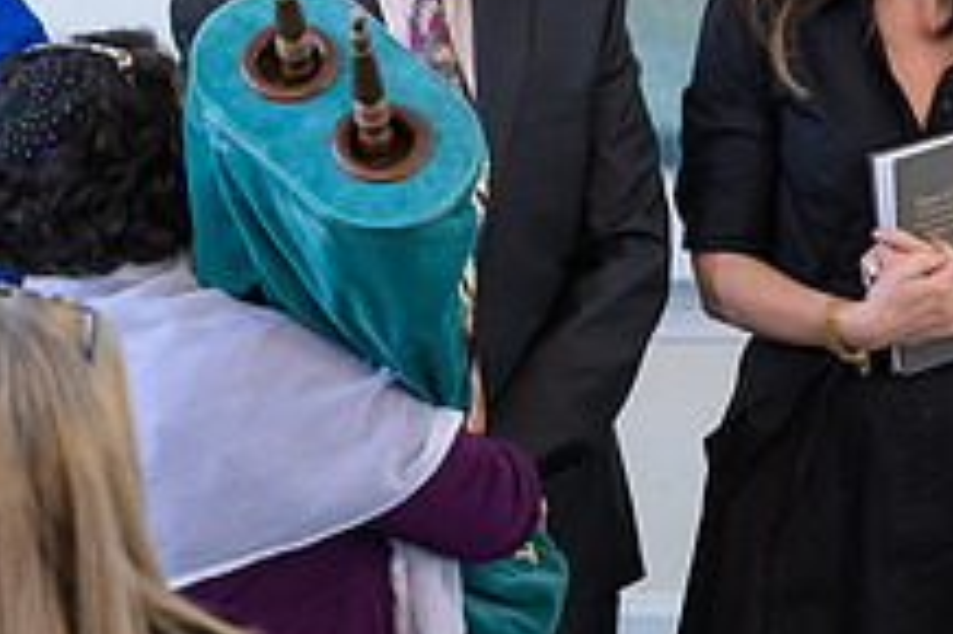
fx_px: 14099
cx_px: 485
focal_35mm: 533
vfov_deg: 2.6
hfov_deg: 3.9
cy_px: 24
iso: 1250
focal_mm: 200
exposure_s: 1/125
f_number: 3.2
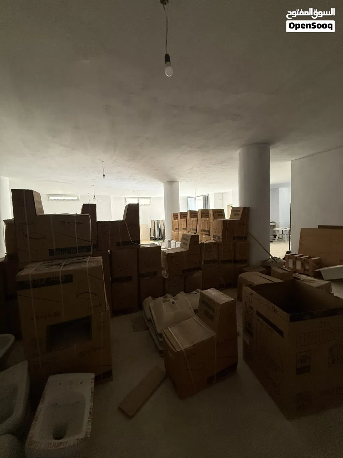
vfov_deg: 102.1
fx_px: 185
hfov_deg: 85.7
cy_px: 229
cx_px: 172
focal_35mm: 14
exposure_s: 1/99
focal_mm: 2.22
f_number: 2.2
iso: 320
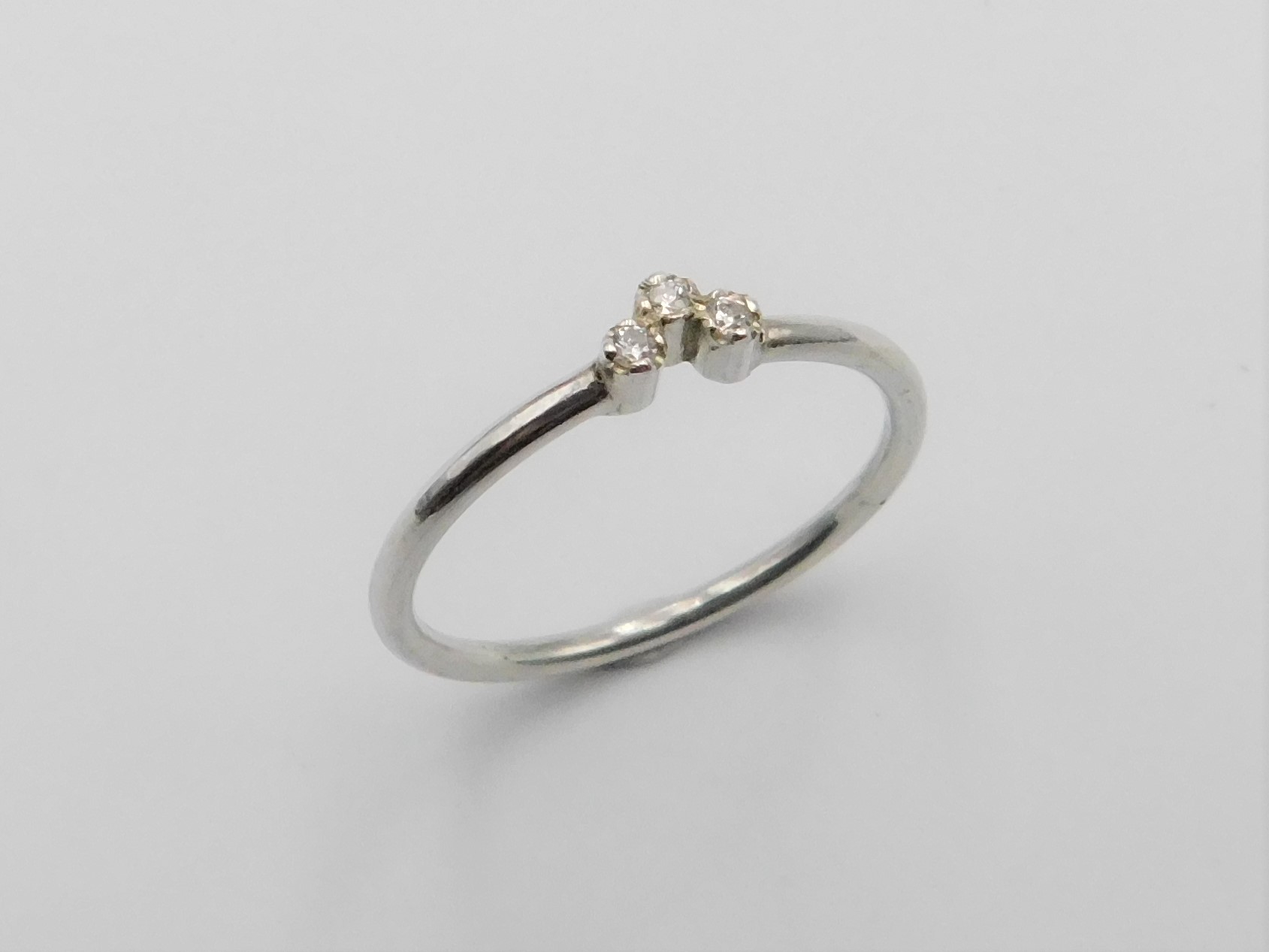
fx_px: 843
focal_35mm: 23
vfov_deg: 58.9
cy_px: 476
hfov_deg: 73.9
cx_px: 634
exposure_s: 1/1500
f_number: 3
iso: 400
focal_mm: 4
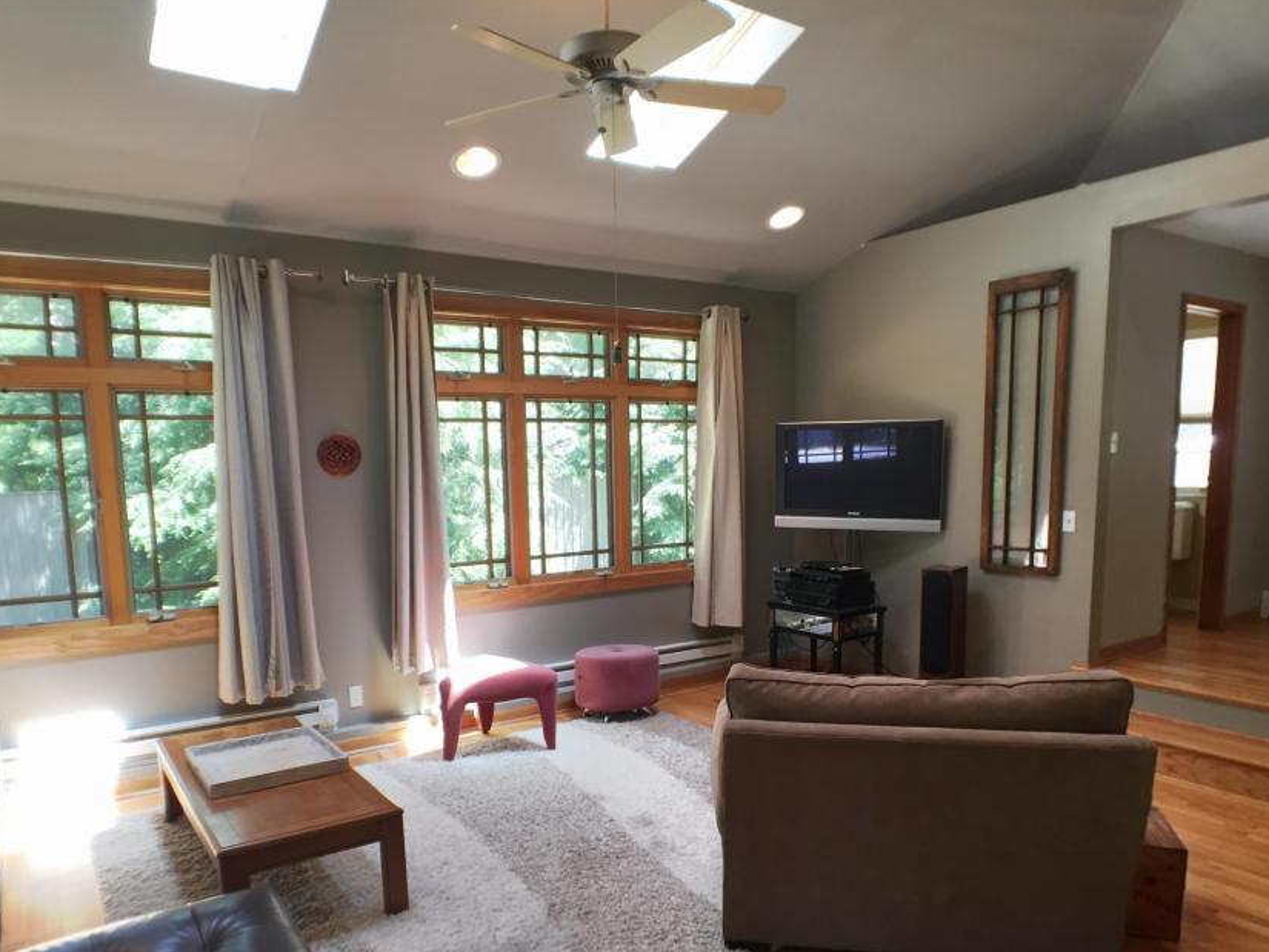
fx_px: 1320
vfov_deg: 39.4
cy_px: 584
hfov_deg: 51.3
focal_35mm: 36
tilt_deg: -7.8
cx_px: 586
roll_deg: +0.7
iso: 32
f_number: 2.2
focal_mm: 4.15
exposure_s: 1/40
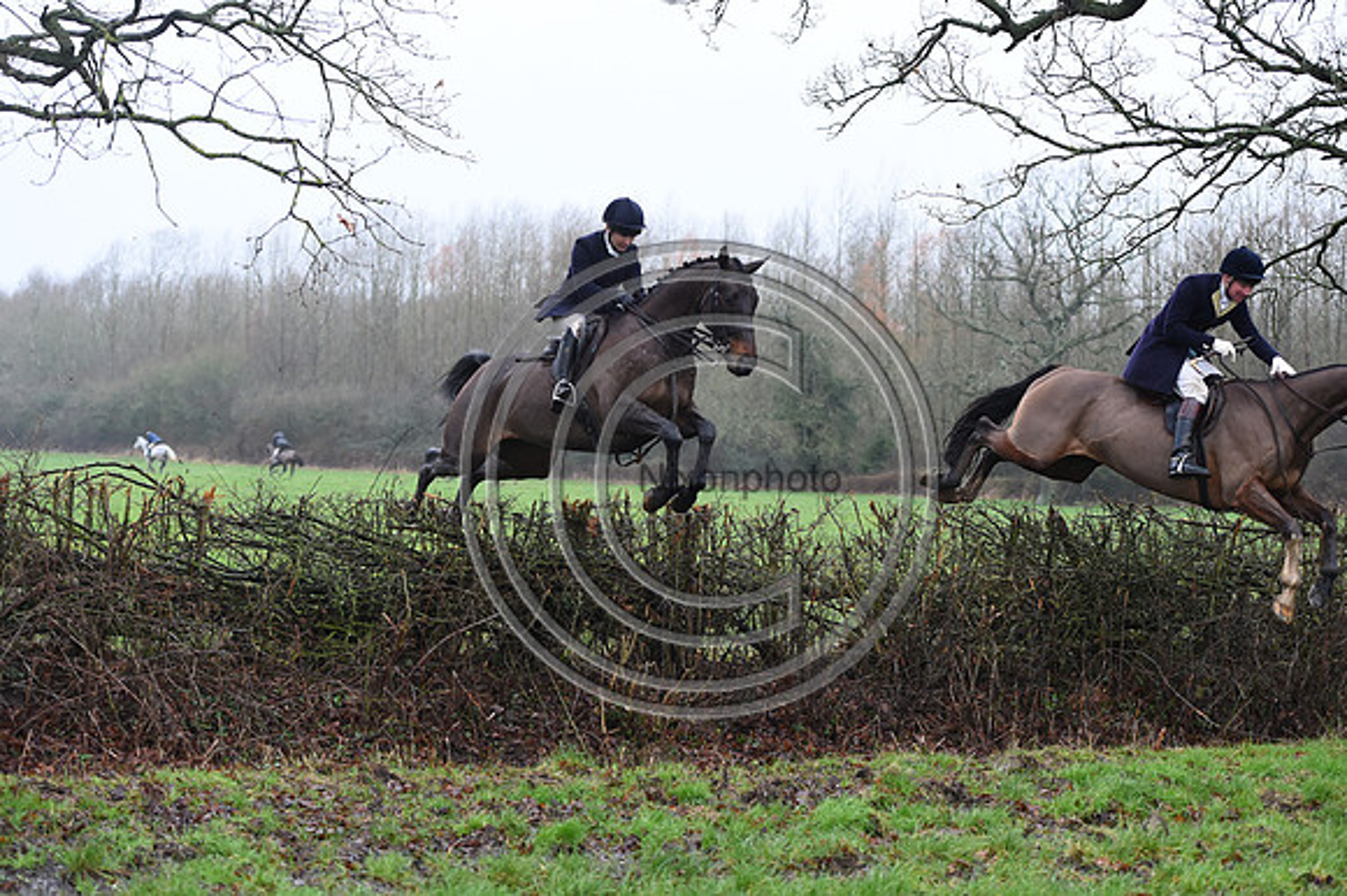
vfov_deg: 19.4
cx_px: 674
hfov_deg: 28.9
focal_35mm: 70
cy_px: 448
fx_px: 2618
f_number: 3.2
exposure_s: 1/1250
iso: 2500
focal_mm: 70
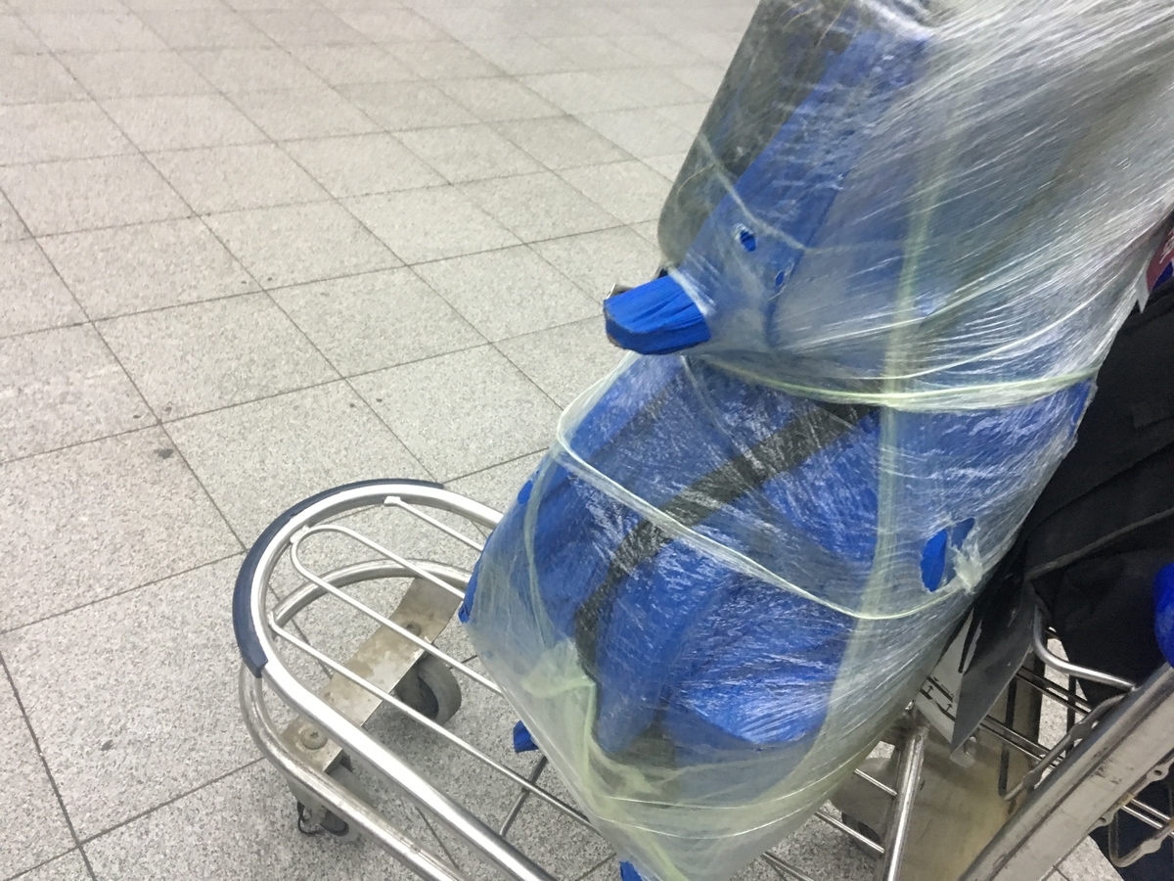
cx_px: 587
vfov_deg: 48.2
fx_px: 984
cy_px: 440
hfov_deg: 61.7
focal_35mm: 29
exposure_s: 1/33
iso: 200
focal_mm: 4.15
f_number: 2.2
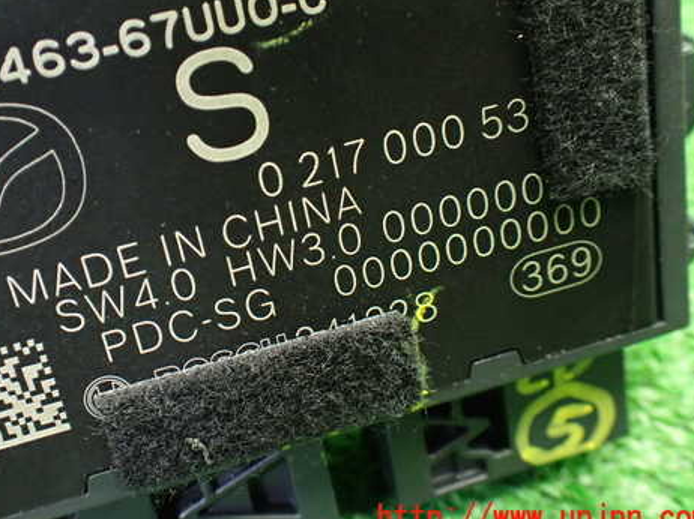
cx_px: 266
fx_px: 781
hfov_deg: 47.5
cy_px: 200
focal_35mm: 39
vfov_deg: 36.6
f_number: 2.3
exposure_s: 1/30
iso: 800
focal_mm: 5.4
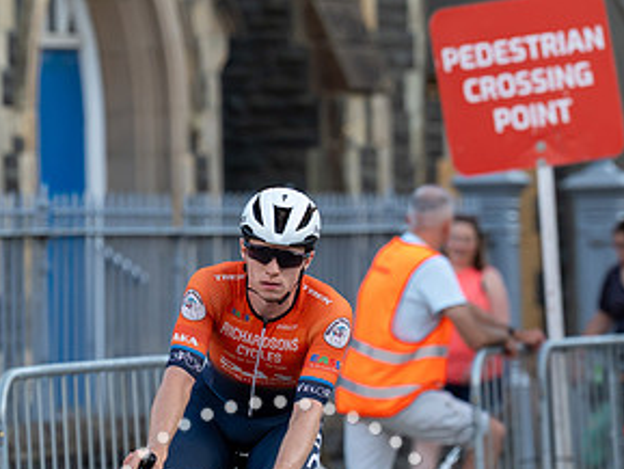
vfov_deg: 3.4
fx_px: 7827
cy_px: 336
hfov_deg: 4.6
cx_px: 283
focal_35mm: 434
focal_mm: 157
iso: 640
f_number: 3.2
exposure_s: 1/800
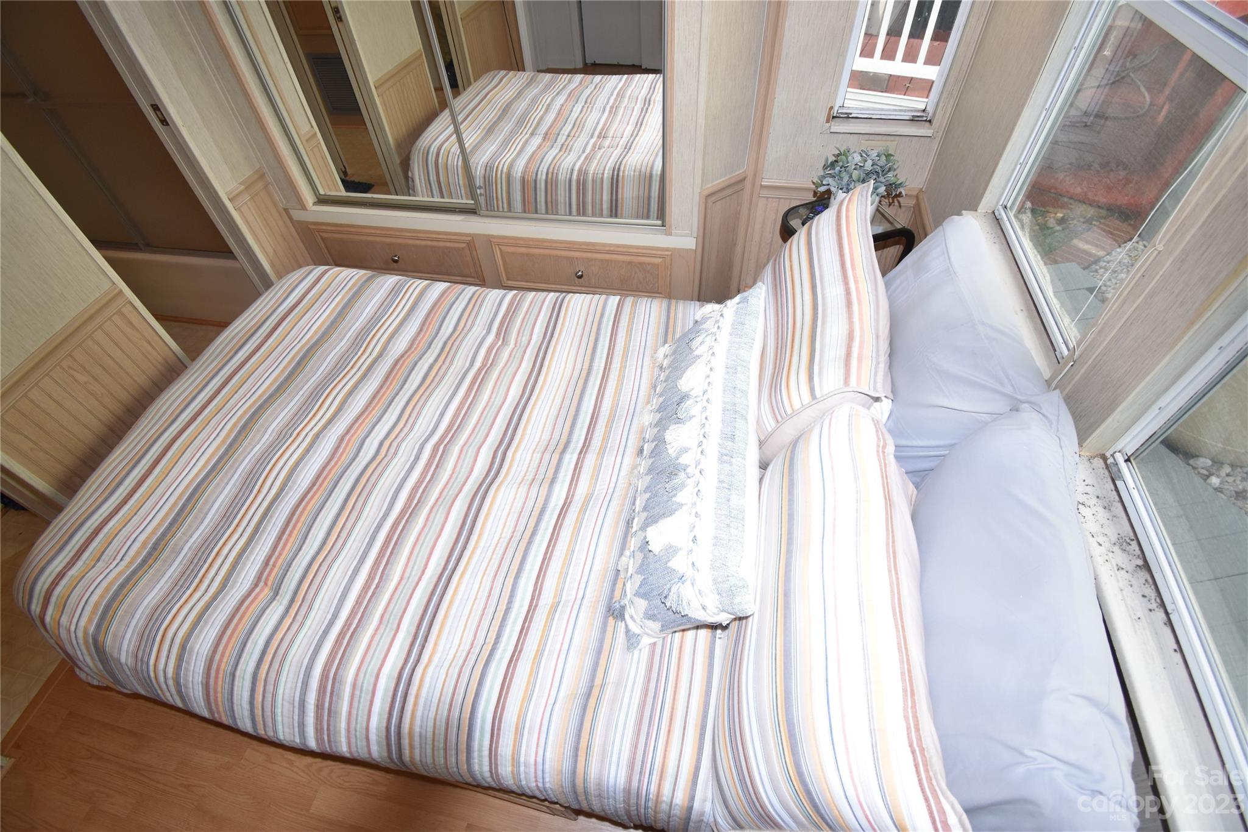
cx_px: 624
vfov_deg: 77.3
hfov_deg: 100.4
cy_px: 416
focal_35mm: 15
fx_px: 520
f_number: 5
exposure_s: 1/250
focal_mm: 10
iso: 400
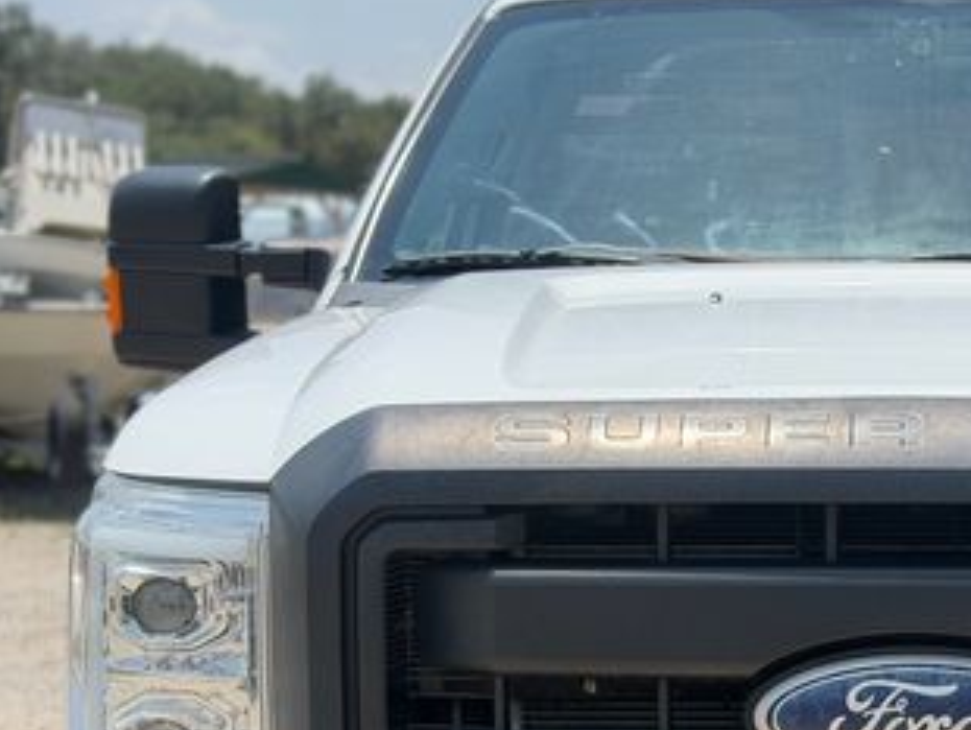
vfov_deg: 14.8
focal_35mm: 99
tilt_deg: -5.9
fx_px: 2779
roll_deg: -1.0
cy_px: 689
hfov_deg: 19.3
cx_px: 946
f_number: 1.78
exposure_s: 1/6024
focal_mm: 6.76
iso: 100
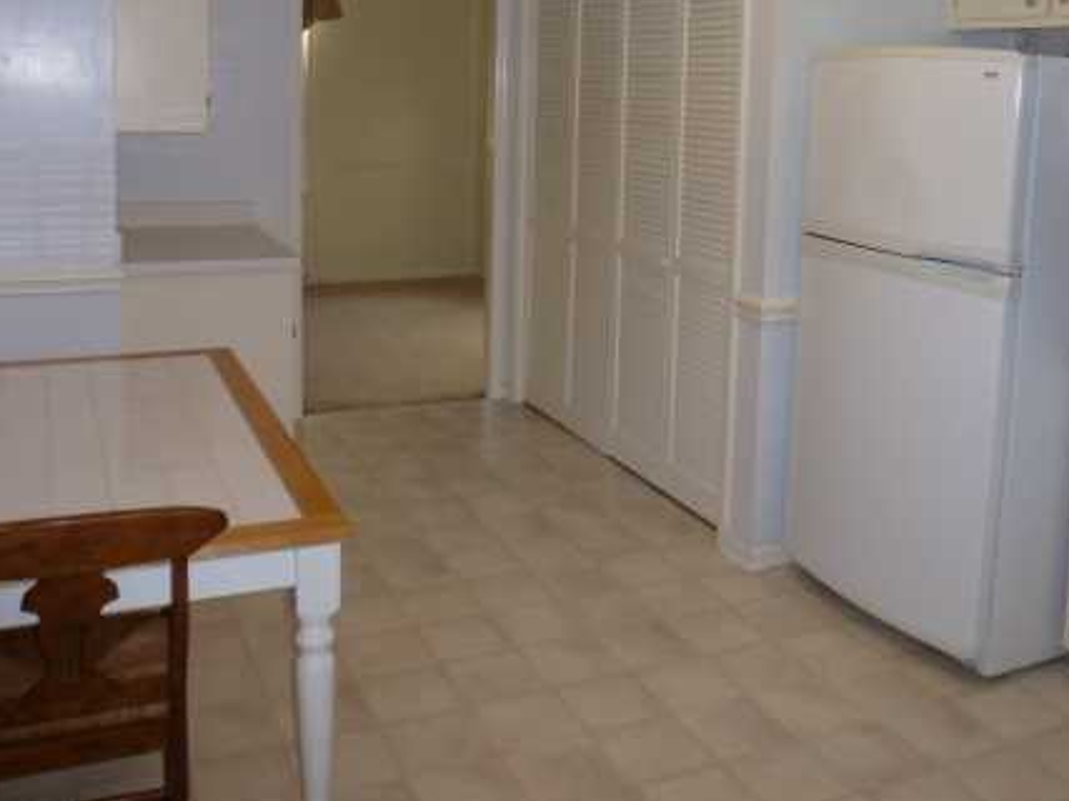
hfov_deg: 51.3
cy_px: 218
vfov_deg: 38.8
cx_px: 561
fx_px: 1111
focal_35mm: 36
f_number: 3.3
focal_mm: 4.3
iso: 160
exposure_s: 1/60
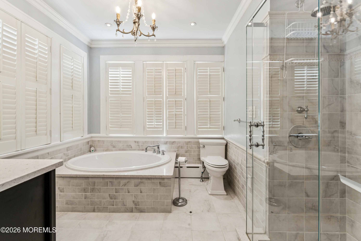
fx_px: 160
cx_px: 180
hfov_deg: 96.7
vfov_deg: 73.7
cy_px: 120
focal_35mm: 16
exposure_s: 1/5
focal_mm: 16
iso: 400
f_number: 13
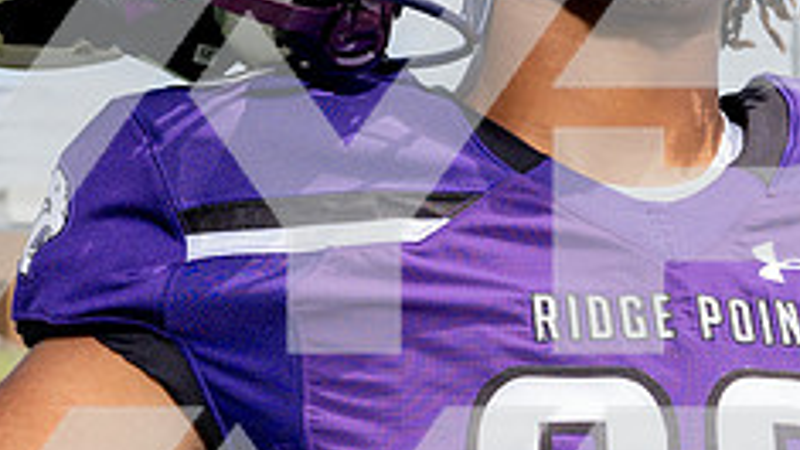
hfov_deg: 18.0
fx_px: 2523
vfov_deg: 10.2
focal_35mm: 119
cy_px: 176
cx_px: 487
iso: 100
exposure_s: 1/250
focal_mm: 46
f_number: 8
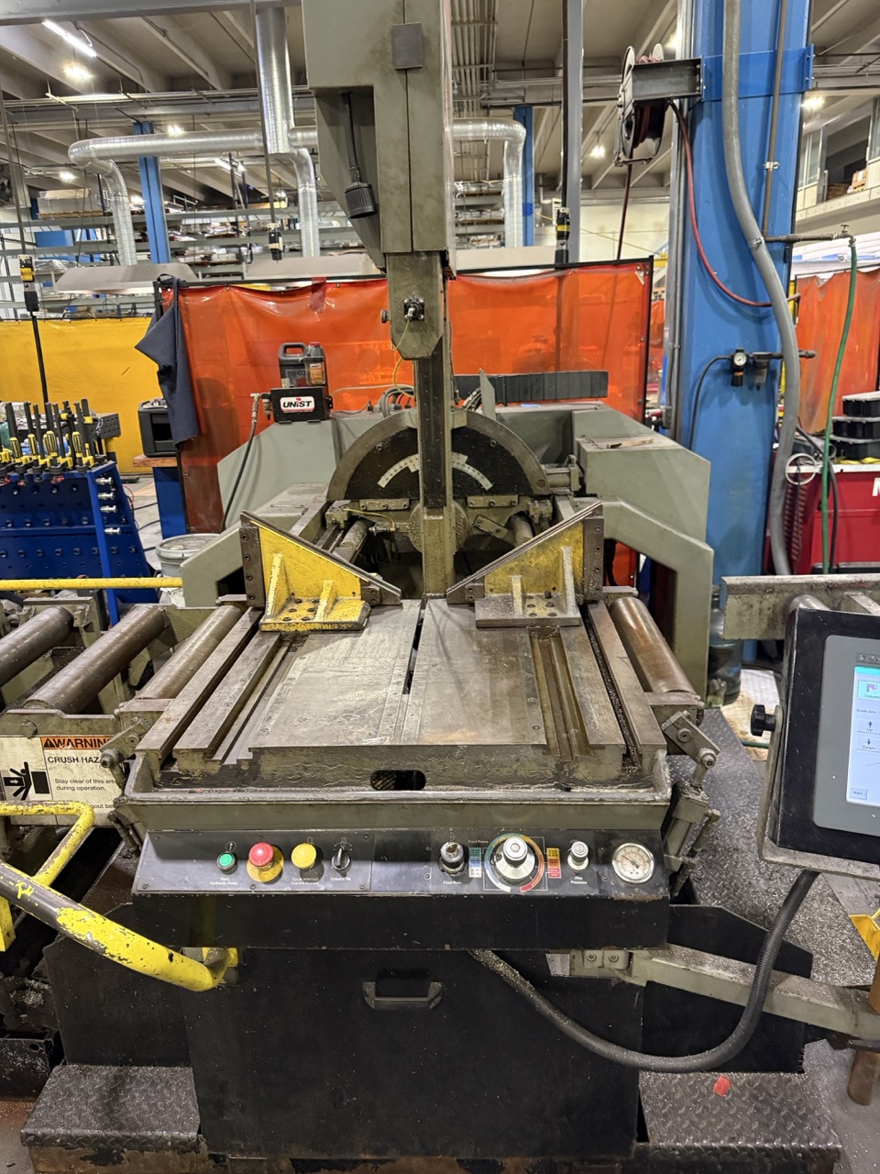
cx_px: 440
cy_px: 587
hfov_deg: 56.8
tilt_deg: -17.3
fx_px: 813
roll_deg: +1.4
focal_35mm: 24
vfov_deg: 71.6
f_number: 1.78
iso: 640
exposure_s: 1/60
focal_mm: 6.76
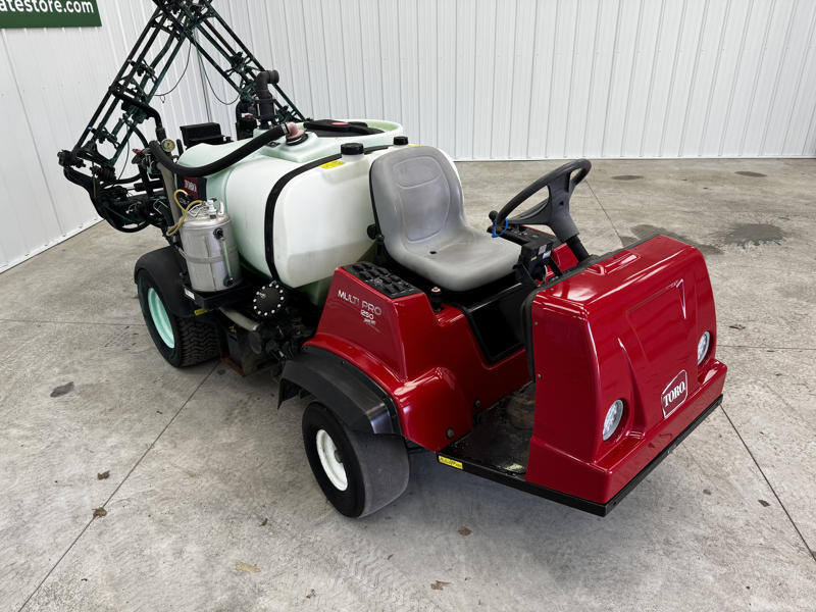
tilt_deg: -26.7
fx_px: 566
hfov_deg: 71.6
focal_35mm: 24
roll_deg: +1.4
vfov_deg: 56.8
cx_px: 408
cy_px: 306
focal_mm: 6.76
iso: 64
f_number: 1.78
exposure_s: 1/120
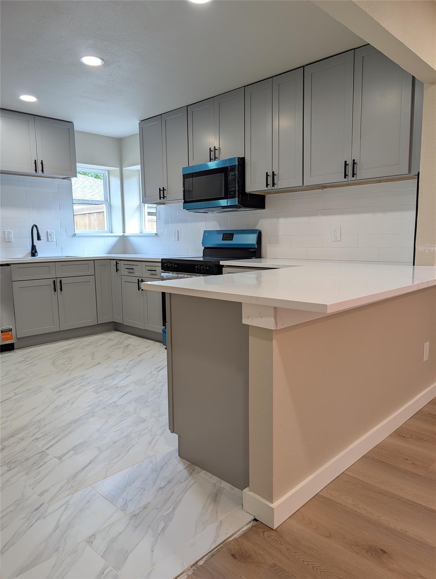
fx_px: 402
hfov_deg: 56.9
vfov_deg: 71.5
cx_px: 218
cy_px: 290
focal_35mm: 24
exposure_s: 1/30
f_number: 1.68
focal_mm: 6.9
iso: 26
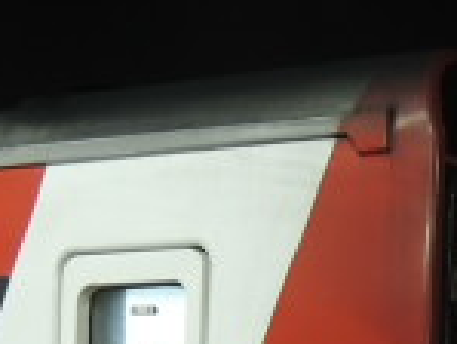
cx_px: 371
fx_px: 1704
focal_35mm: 129
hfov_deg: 15.2
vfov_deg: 11.0
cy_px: 538
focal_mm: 5.3
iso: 720
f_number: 3.1
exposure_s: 1/30
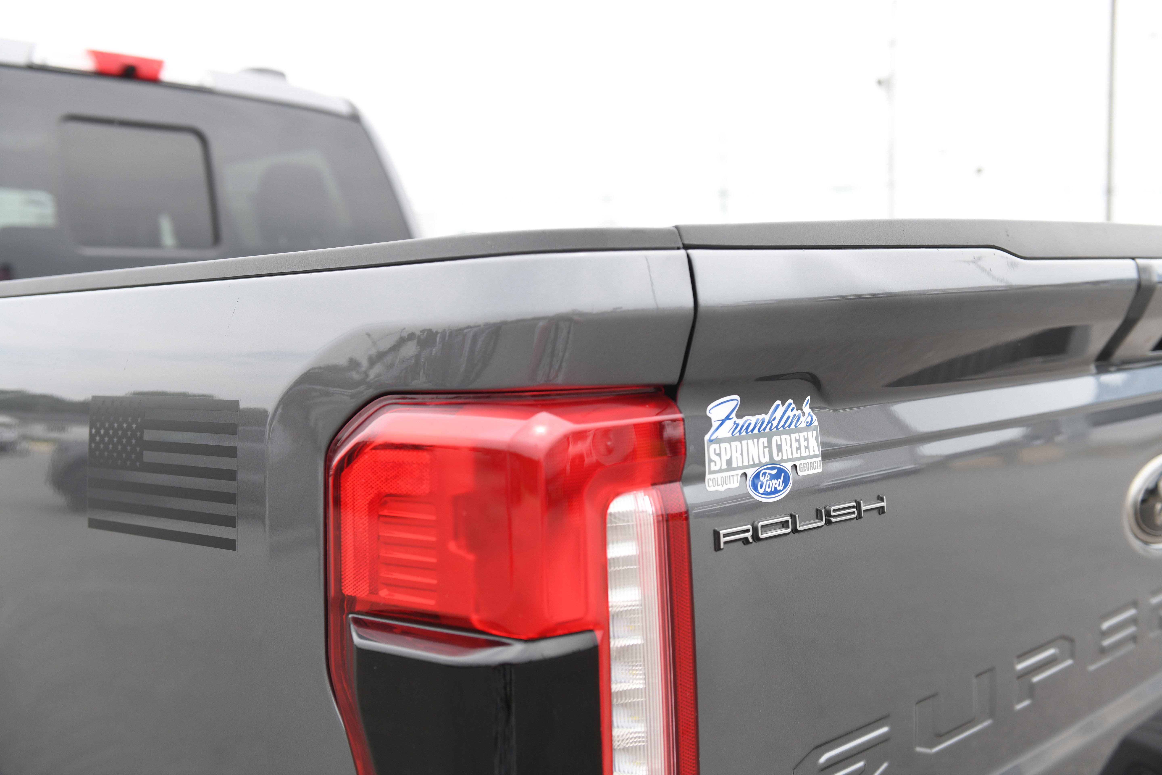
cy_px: 388
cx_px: 581
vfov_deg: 35.1
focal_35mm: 38
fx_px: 1226
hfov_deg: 50.7
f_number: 3.5
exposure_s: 1/1000
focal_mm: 38
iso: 320
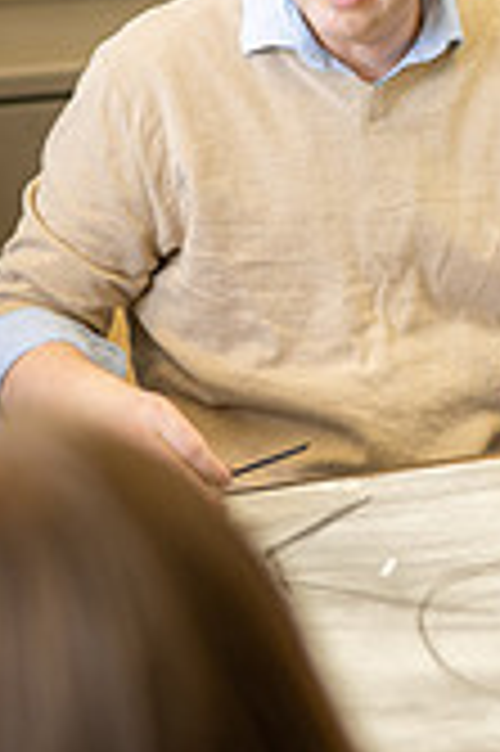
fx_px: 2818
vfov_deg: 15.2
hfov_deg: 10.0
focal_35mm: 135
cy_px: 221
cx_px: 586
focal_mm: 50
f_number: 1.8
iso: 400
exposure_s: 1/200
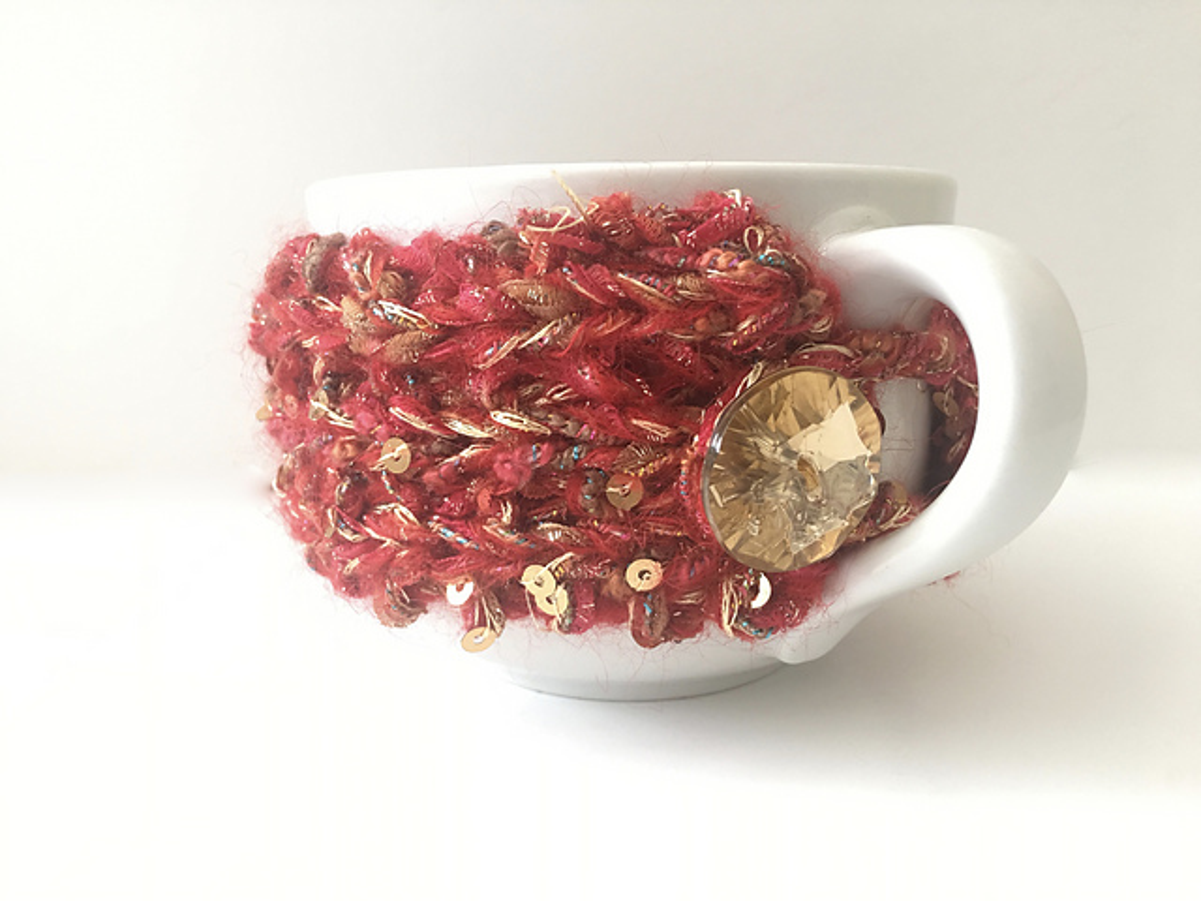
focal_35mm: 29
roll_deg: -1.8
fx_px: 1006
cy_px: 450
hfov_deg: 61.7
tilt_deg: -11.2
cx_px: 600
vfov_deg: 48.2
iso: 50
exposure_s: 1/15
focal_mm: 4.15
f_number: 2.2
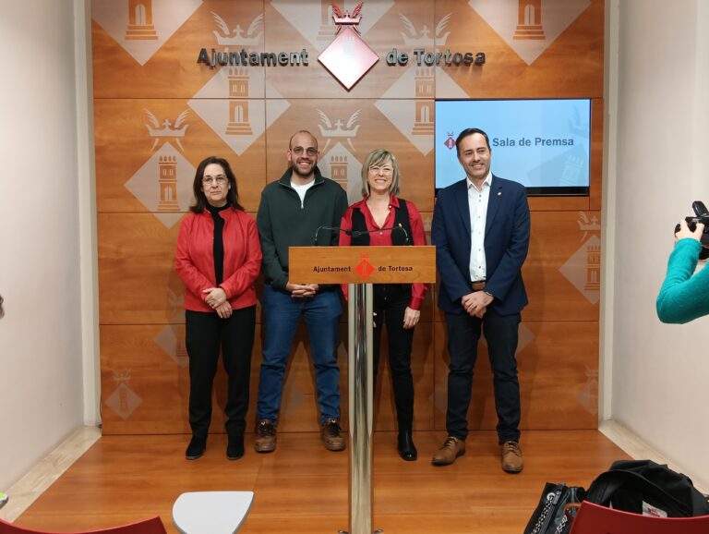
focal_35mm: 40
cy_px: 267
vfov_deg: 36.0
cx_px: 354
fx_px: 820
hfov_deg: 46.7
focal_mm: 4.05
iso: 200
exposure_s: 1/50
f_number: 1.8
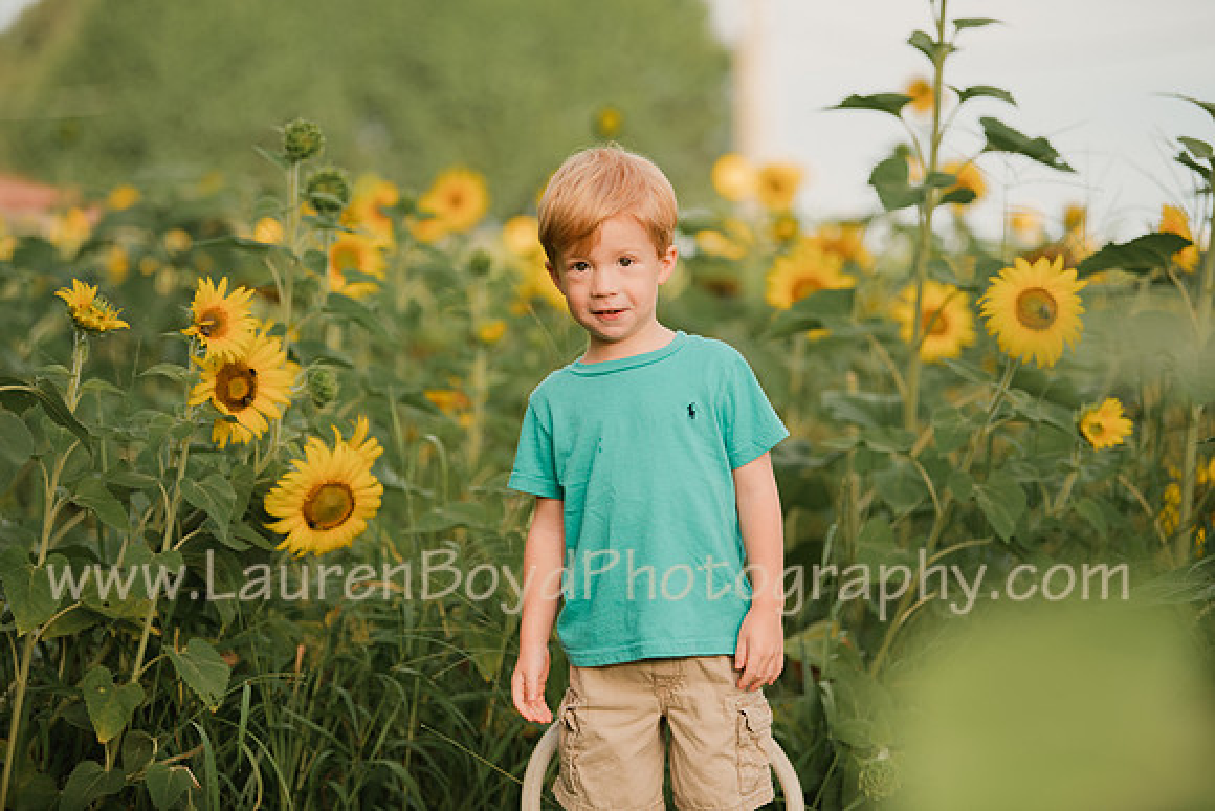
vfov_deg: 11.0
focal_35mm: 125
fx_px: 4220
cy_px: 406
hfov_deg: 16.4
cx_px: 608
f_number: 2.8
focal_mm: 125
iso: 100
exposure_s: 1/400
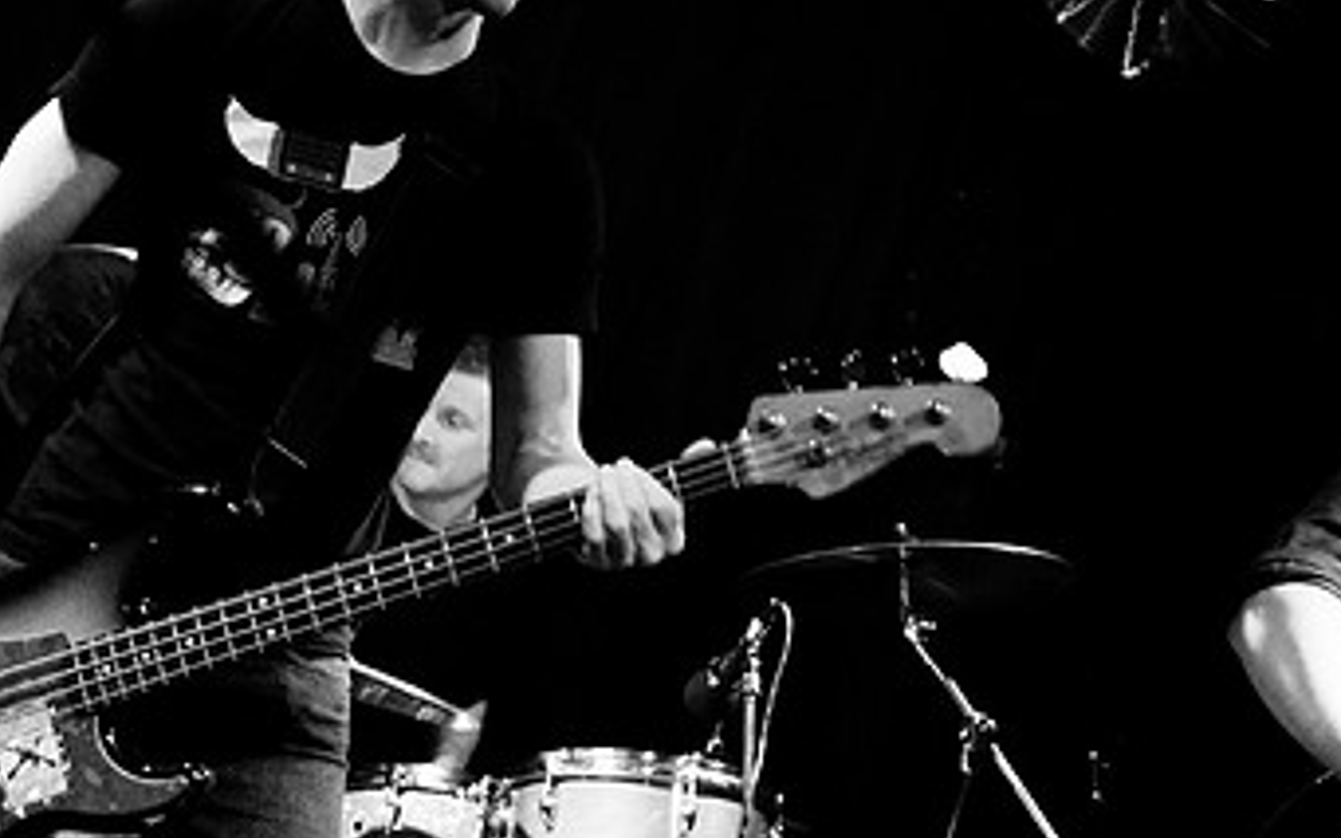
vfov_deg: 16.7
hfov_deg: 25.9
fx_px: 2850
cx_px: 1125
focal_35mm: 78
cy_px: 502
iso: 1000
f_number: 1.4
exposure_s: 1/80
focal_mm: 30
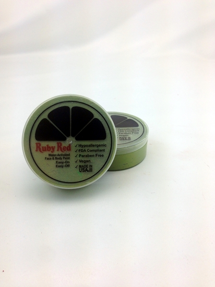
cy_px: 144
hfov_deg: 42.9
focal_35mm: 33
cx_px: 108
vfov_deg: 55.4
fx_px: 273
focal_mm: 4.12
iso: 50
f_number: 2.4
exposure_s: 1/171
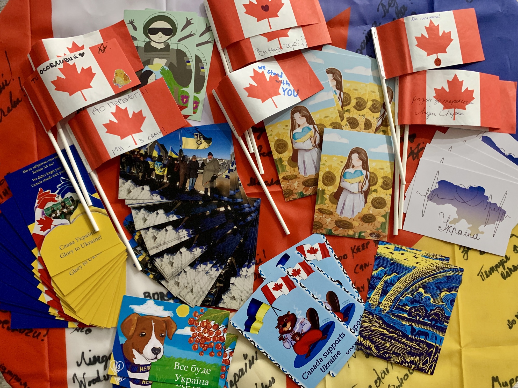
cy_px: 194
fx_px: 389
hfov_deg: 67.3
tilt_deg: -87.9
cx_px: 259
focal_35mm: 26
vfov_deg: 53.1
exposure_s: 1/30
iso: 640
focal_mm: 4.25
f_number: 1.8
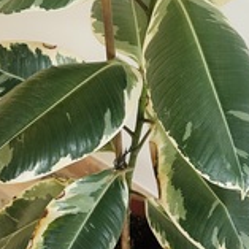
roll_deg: -4.9
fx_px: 545
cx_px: 136
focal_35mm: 67
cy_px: 50
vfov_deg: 25.3
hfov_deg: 25.7
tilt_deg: -40.9
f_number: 1.5
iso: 200
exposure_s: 1/60
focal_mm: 5.7
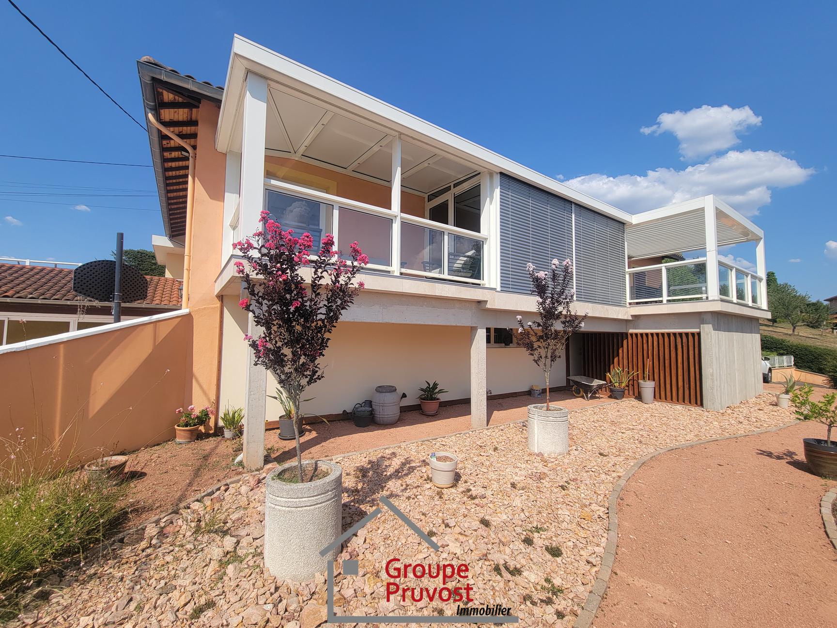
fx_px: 314
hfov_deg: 106.2
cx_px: 418
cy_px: 314
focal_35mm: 13
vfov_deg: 89.9
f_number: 2.2
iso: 50
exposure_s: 1/1834
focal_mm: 2.2
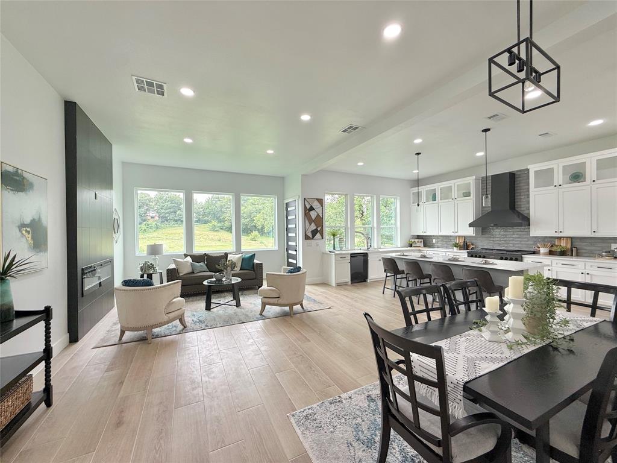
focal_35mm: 14
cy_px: 232
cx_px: 308
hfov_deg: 102.1
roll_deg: +0.7
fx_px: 250
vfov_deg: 85.7
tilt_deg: +0.5
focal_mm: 2.22
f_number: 2.2
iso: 64
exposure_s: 1/99
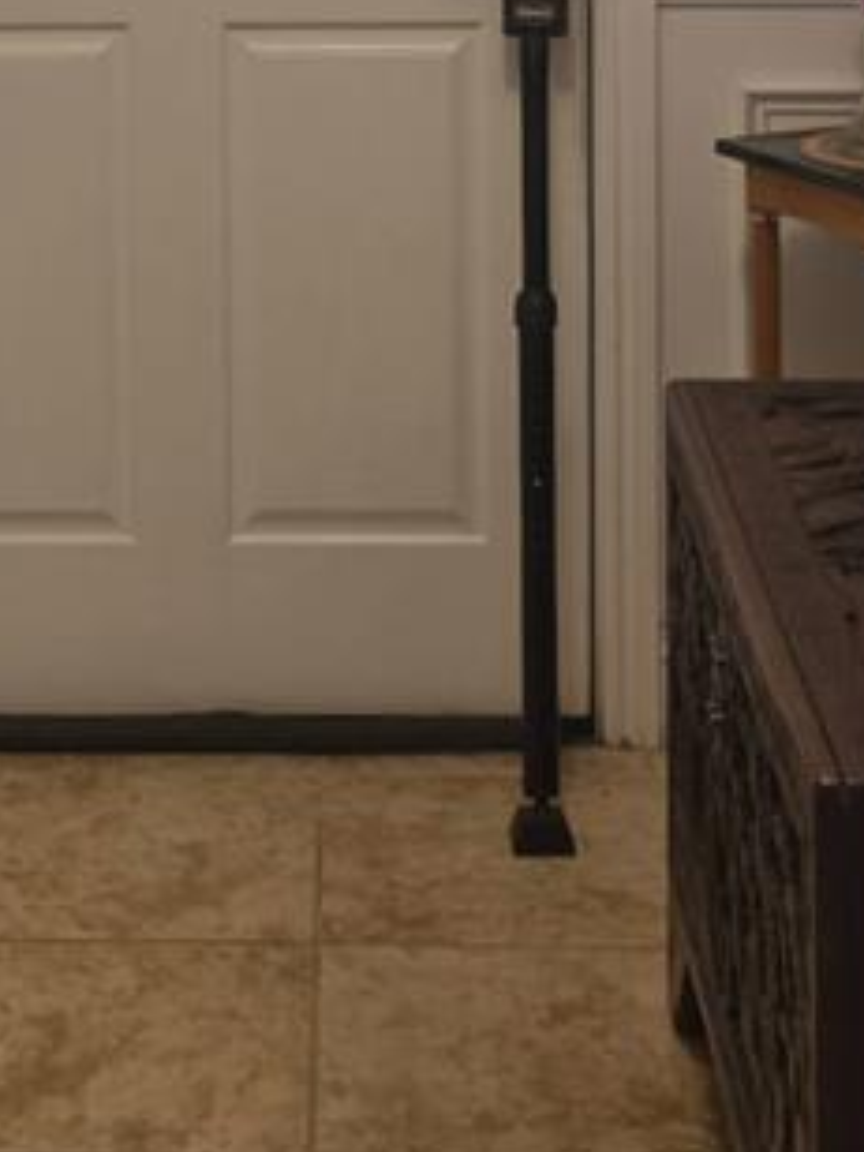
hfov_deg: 13.2
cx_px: 211
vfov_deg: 16.8
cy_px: -209
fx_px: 3727
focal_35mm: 112
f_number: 1.7
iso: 320
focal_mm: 6.3
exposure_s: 1/120
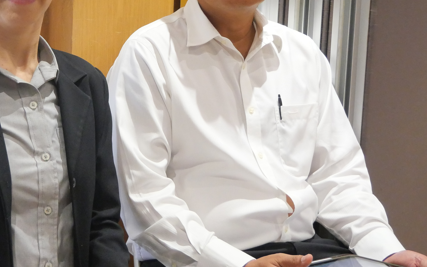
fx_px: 780
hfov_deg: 30.2
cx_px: 117
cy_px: 73
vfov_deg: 19.3
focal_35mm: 67
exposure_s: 1/100
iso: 3200
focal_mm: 18
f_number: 3.9
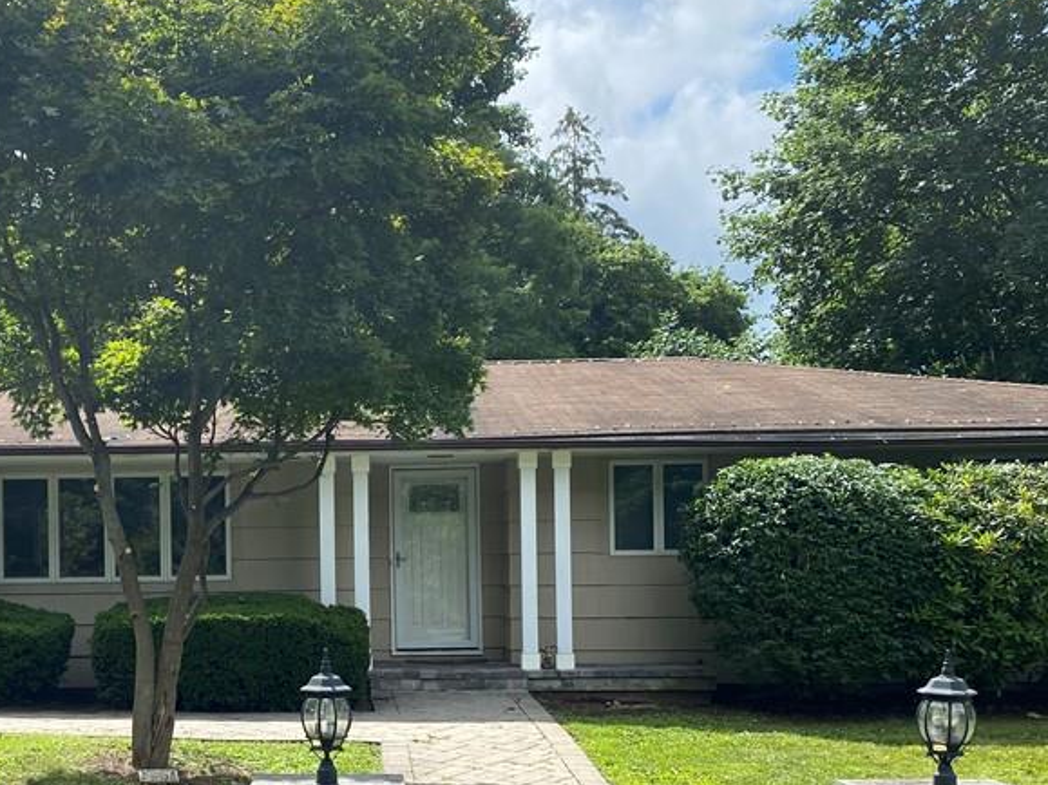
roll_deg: +1.3
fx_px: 1392
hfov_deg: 40.2
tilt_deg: -0.6
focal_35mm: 46
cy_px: 584
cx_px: 268
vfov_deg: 31.0
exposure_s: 1/1377
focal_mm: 4.25
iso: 32
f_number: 1.8
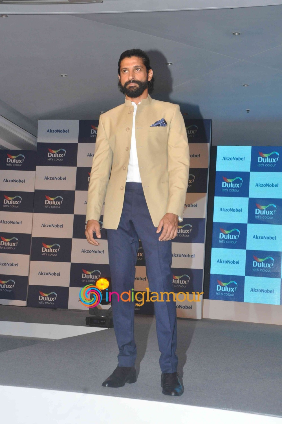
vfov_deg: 35.1
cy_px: 212
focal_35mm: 57
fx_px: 672
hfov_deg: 23.7
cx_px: 141
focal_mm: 38
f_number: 11
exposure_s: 1/200
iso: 1250
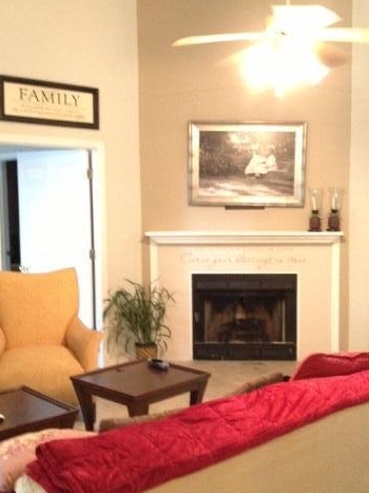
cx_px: 226
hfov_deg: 30.2
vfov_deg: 39.7
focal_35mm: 48
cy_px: 257
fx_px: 683
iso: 800
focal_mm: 4.28
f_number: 2.4
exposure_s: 1/15
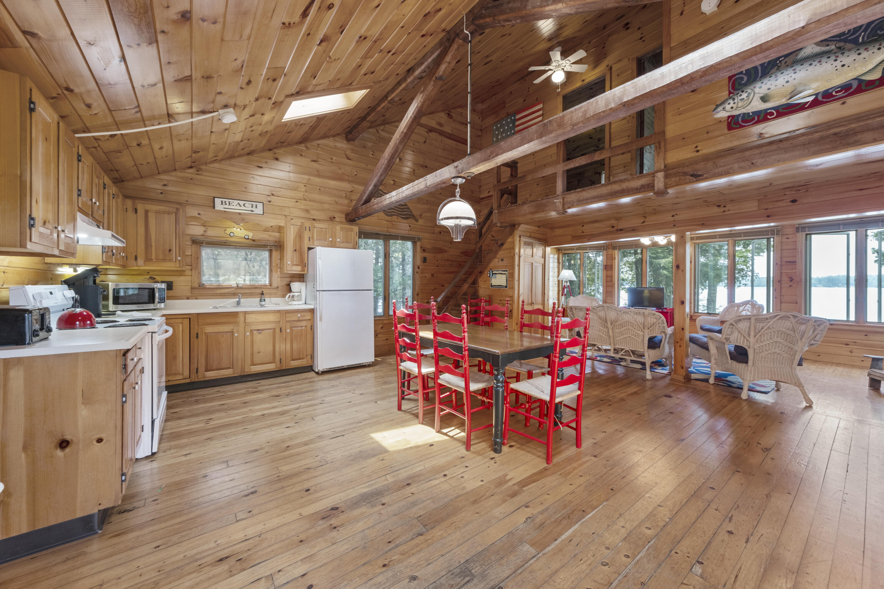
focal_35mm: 13
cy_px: 294
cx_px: 442
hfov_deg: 108.3
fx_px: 319
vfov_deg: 85.4
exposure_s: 1/6
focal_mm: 8.6
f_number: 8
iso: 400
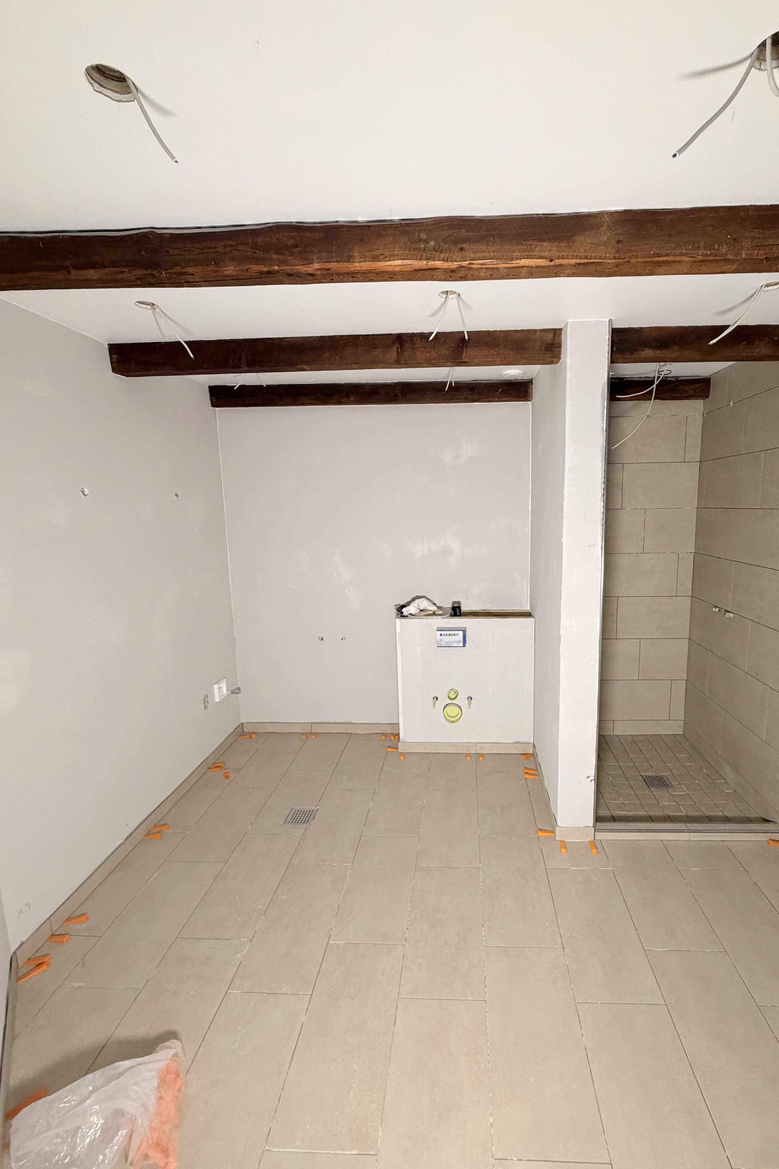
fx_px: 487
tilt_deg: -9.0
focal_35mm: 15
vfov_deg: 100.4
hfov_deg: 76.9
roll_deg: +1.6
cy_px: 575
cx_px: 446
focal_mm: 2.22
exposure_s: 1/100
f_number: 2.2
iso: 250
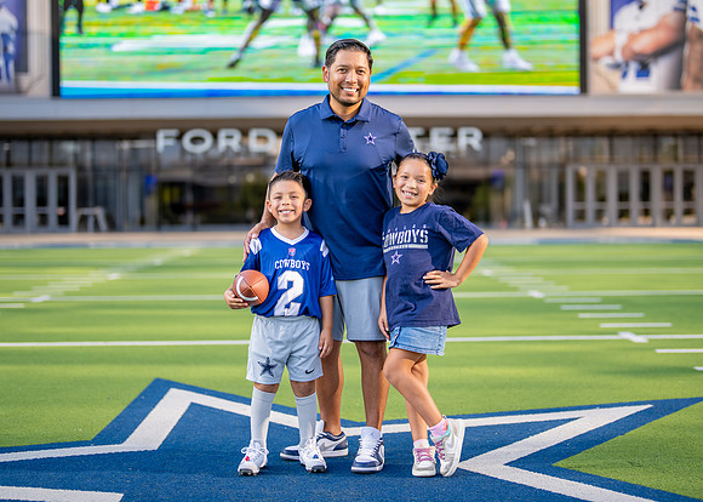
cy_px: 233
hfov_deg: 31.9
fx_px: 1230
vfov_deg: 23.0
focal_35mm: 62
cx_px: 372
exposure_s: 1/3200
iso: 125
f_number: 1.2
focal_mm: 50
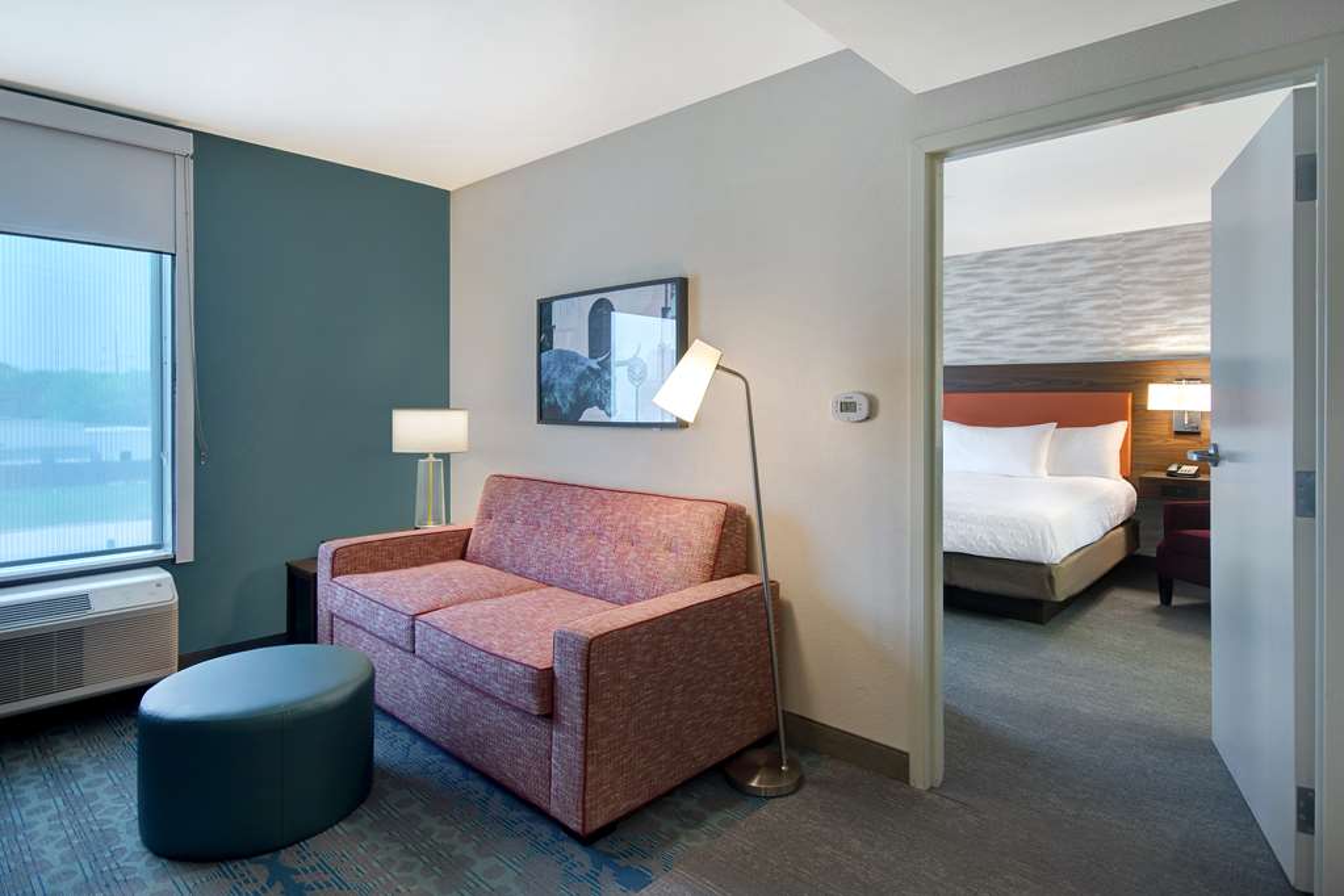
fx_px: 728
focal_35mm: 20
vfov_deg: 63.2
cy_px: 448
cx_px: 672
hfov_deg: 85.4
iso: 250
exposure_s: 1/40
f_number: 7.1
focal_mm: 13
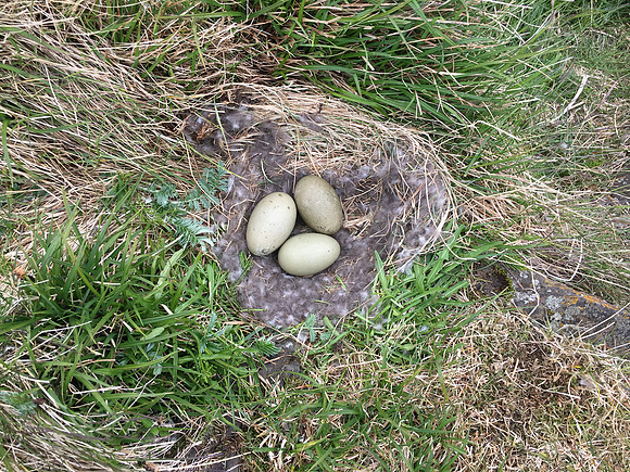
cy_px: 236
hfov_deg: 61.7
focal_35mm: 29
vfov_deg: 48.2
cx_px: 315
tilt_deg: -84.4
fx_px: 528
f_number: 2.2
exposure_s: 1/239
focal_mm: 4.15
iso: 25
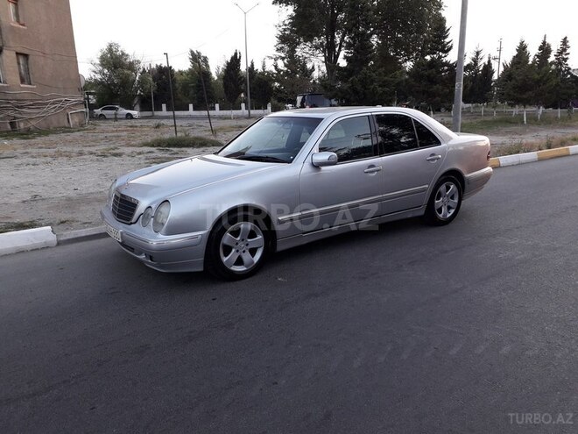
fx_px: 451
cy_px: 217
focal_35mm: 27
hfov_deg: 65.3
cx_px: 289
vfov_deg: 51.4
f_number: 1.9
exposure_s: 1/100
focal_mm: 3.6
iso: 50
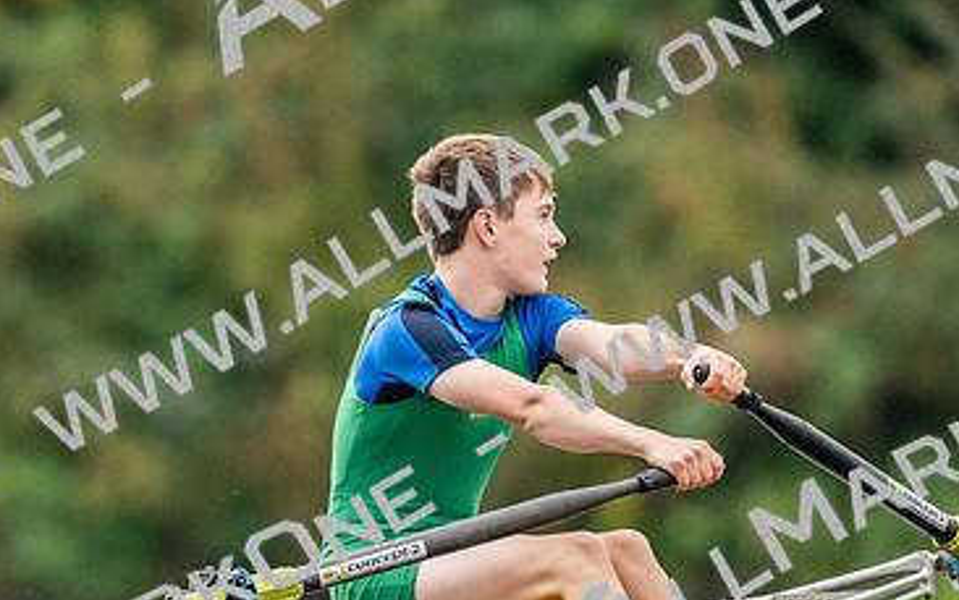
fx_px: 38013
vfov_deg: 0.9
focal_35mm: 1454
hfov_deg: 1.4
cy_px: 459
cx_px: 356
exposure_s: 1/2500
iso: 3200
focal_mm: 600
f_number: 4
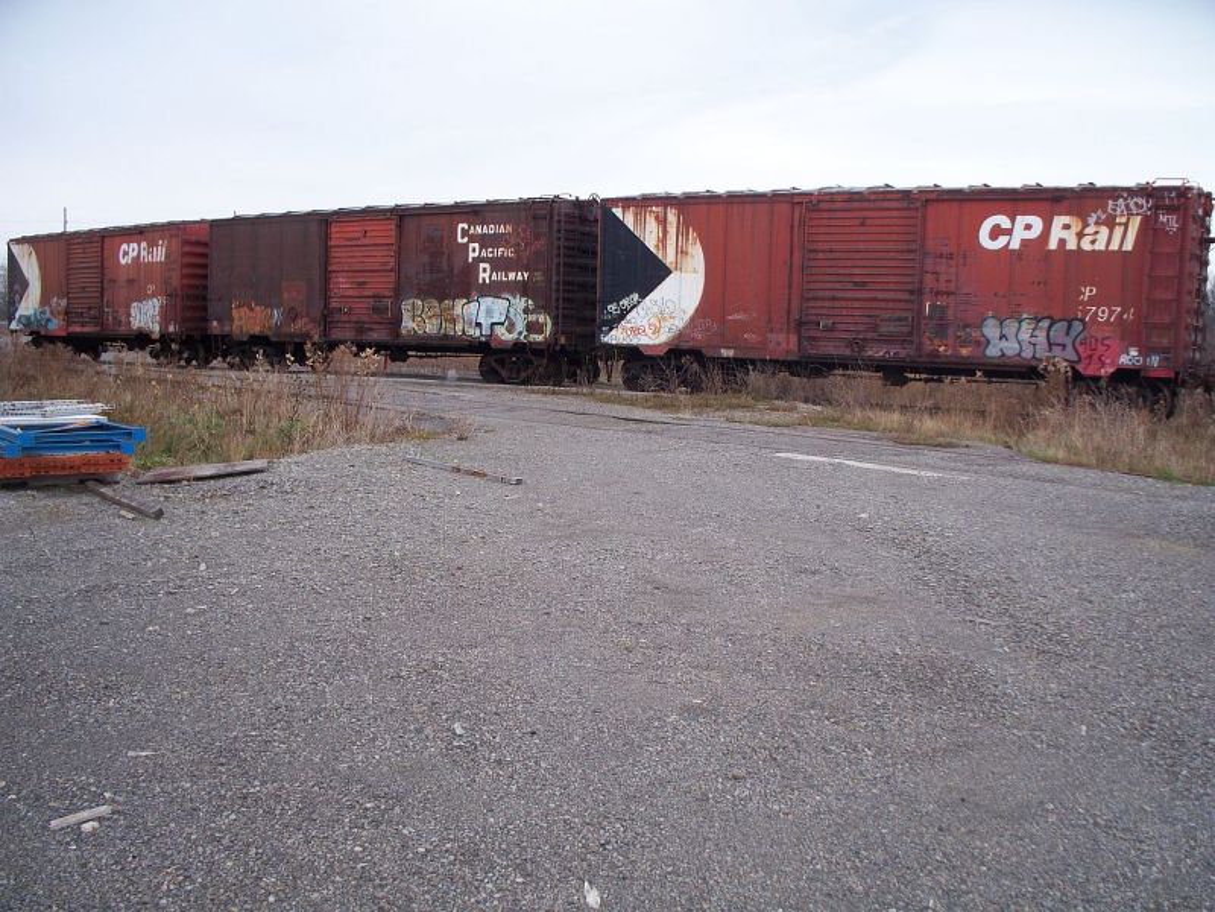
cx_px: 608
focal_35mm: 35
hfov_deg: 52.6
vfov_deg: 40.7
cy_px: 456
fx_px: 1228
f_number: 2.8
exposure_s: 1/100
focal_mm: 7.54
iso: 80
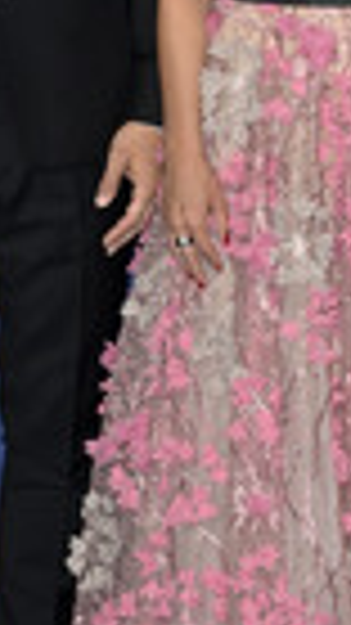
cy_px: 126
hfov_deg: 8.0
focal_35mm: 151
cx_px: 220
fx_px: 2503
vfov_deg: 14.2
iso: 800
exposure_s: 1/250
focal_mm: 50
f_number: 5.6
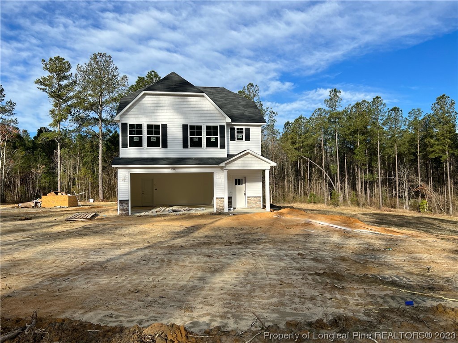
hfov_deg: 67.3
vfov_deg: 53.1
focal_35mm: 26
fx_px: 344
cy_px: 172
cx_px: 229
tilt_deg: +2.1
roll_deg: +1.1
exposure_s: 1/3831
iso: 50
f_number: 1.5
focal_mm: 5.7
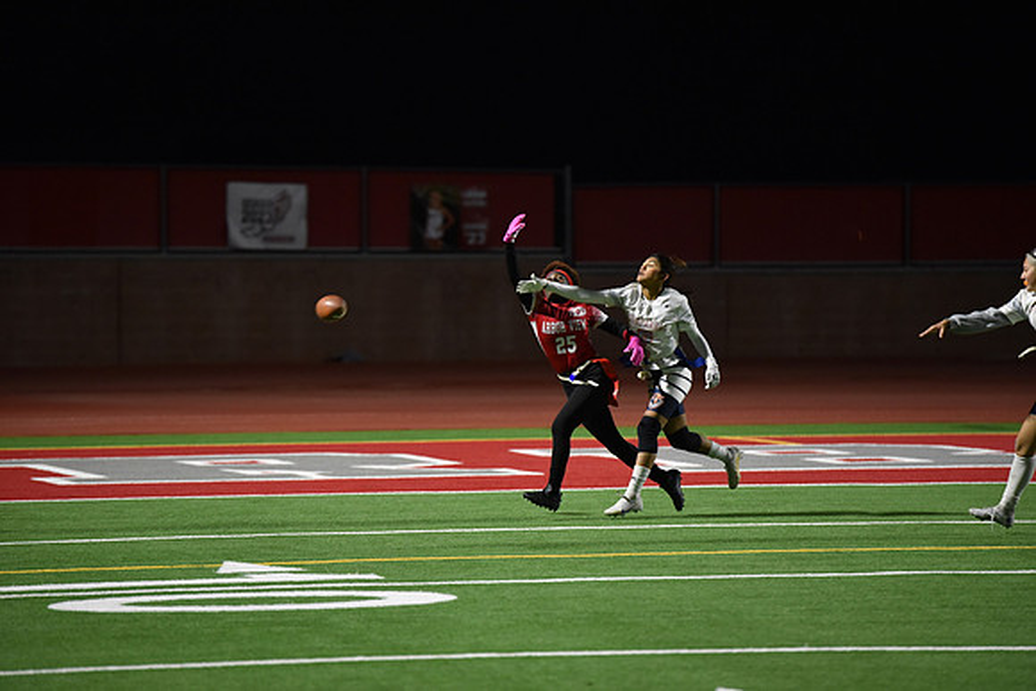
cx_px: 518
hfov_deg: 10.3
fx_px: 5757
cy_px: 346
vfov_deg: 6.9
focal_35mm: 200
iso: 3200
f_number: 2.8
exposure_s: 1/500
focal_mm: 200
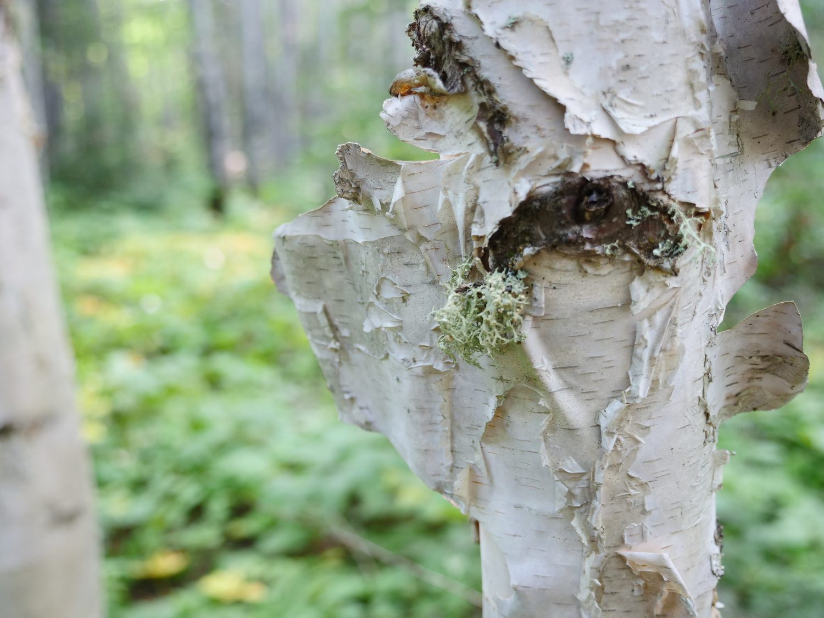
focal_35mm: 38
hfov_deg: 49.0
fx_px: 905
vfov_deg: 37.7
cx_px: 412
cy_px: 309
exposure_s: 1/25
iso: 400
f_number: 2.8
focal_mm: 19
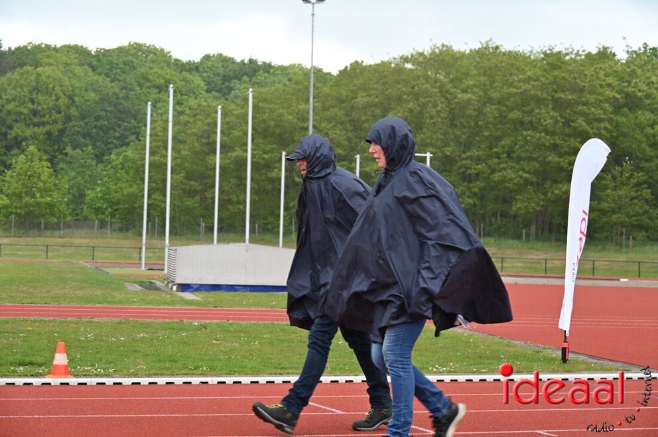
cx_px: 329
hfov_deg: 25.7
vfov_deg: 17.2
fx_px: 1442
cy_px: 218
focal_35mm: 79
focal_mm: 79
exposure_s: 1/160
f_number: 6
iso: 400
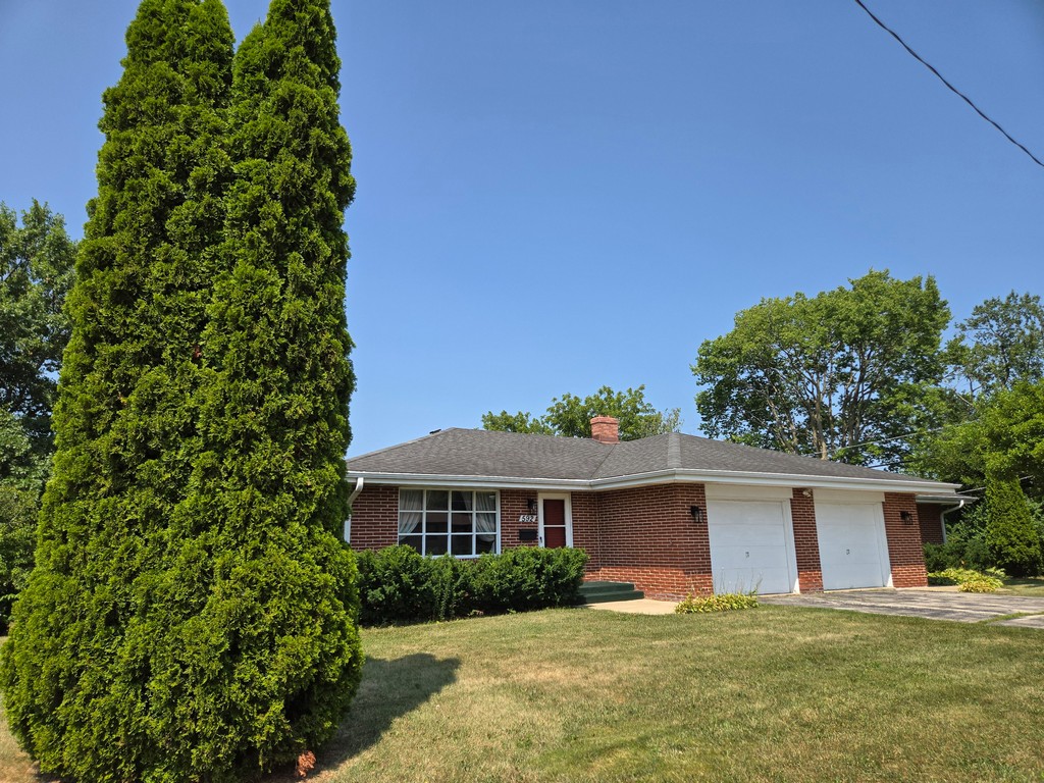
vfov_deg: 58.9
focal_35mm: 23
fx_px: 694
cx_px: 522
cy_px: 392
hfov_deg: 73.9
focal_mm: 5.4
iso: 25
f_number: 1.8
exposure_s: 1/1742
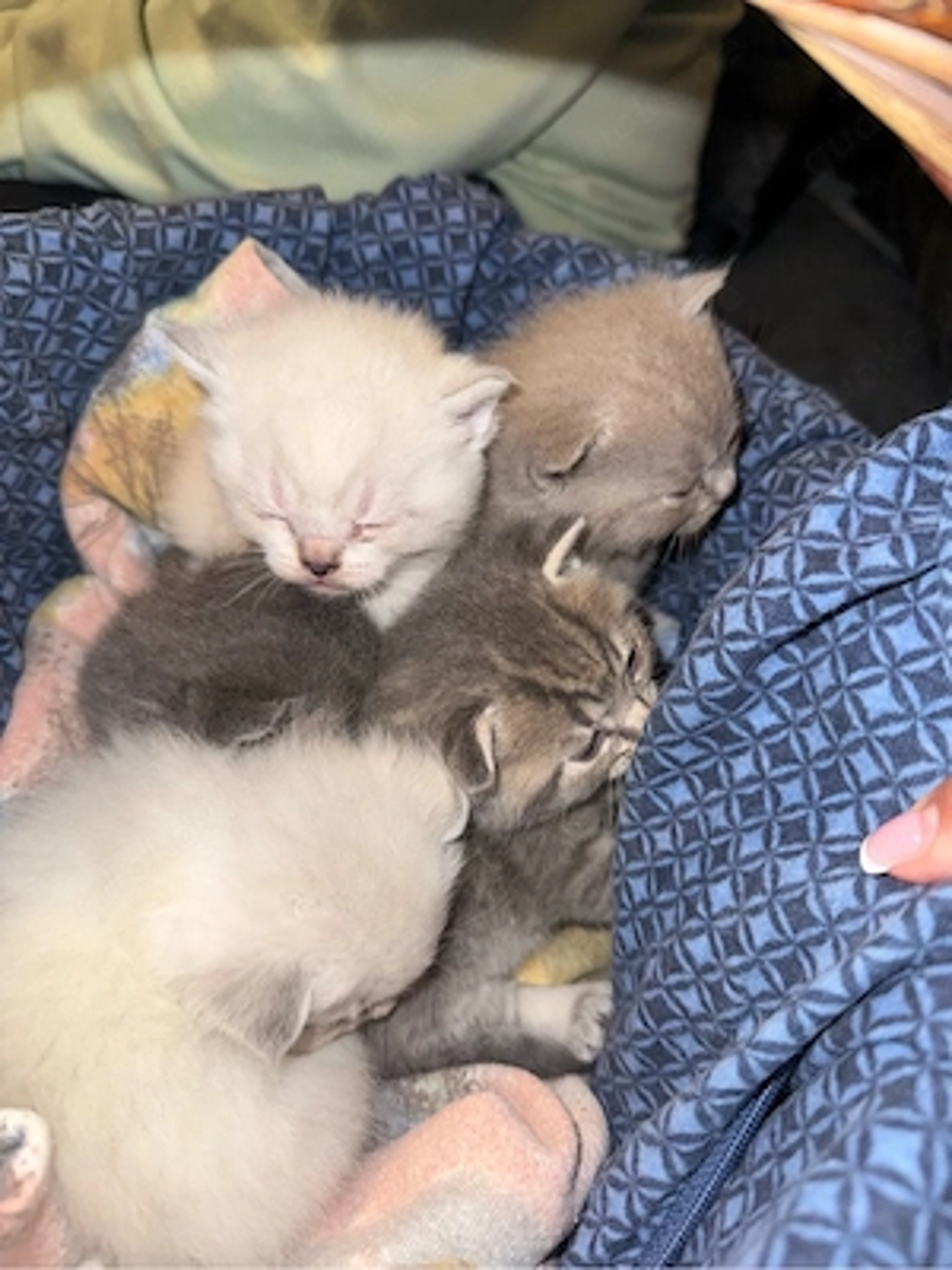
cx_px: 476
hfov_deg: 56.8
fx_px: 880
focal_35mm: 24
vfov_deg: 71.6
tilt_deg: -46.2
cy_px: 635
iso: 50
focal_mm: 6.76
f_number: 1.78
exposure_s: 1/9
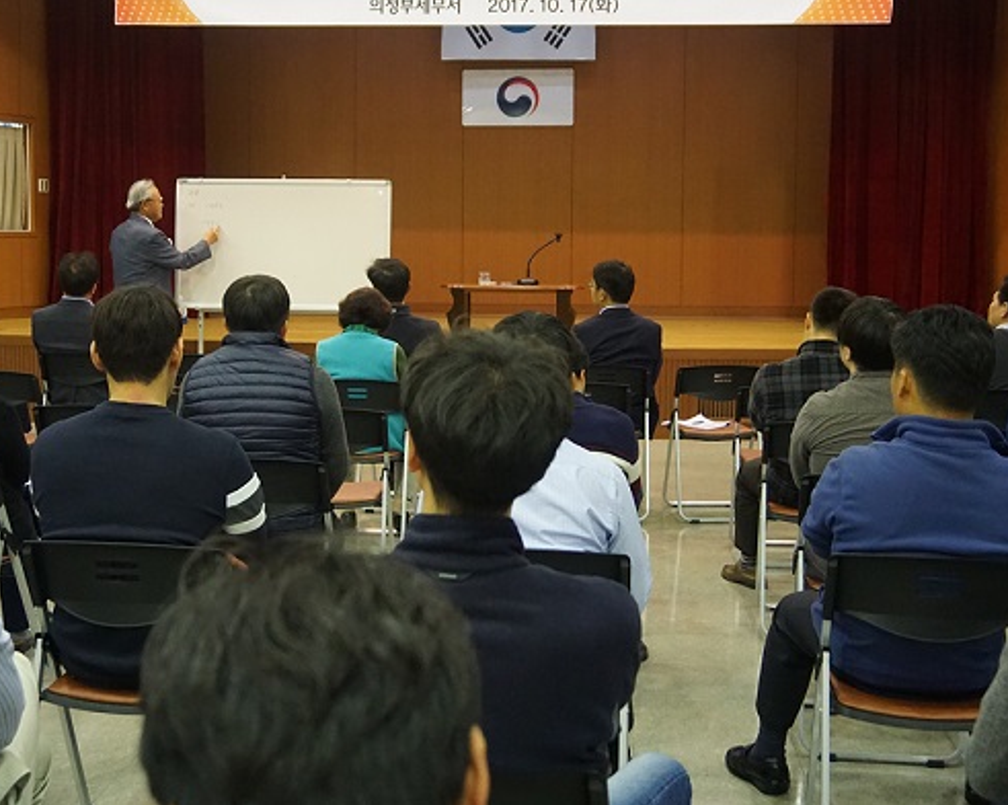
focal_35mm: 46
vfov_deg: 32.9
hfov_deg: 40.6
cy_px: 338
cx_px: 482
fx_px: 1361
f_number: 4.5
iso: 3200
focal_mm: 23
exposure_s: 1/160
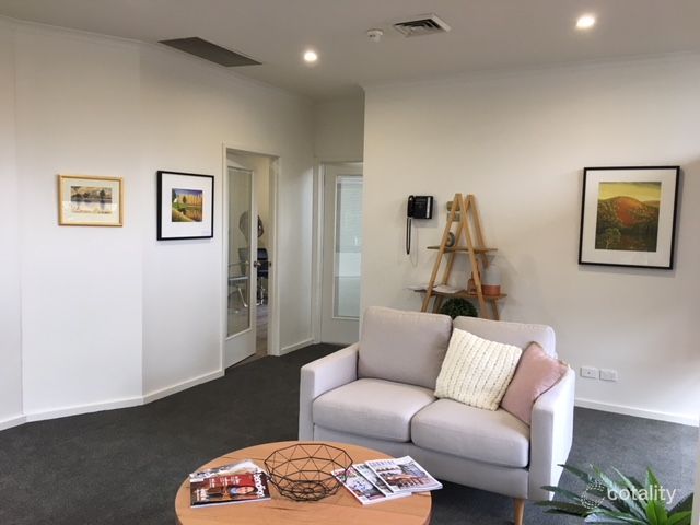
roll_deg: -1.8
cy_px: 262
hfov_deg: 61.7
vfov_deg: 48.2
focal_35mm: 29
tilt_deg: -4.8
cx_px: 350
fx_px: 586
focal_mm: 4.15
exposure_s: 1/33
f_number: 2.2
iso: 40
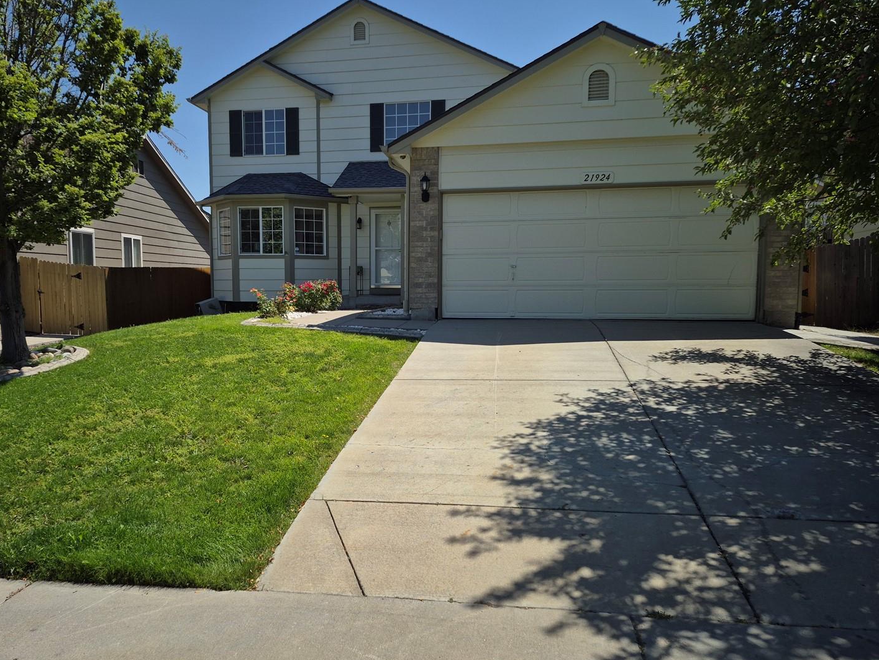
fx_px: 660
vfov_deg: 53.1
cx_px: 384
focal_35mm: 26
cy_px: 331
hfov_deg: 67.0
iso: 25
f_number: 1.8
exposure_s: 1/1716
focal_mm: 5.4
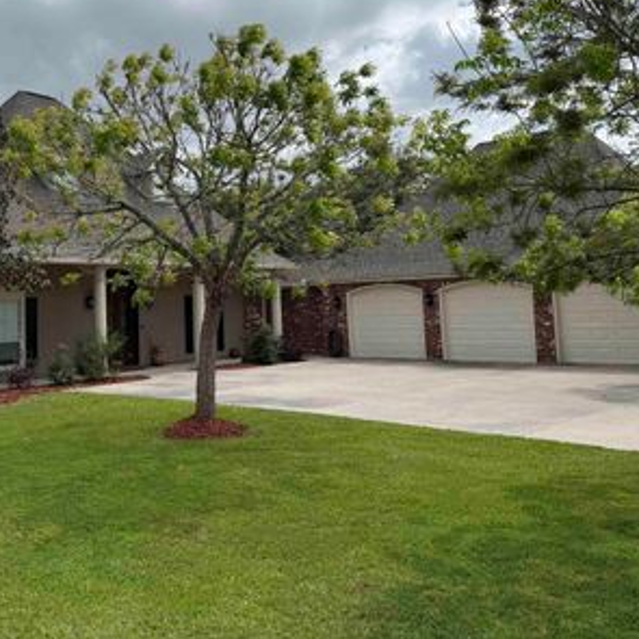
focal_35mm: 36
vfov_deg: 45.6
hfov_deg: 45.3
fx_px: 752
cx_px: 212
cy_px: 237
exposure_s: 1/7353
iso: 80
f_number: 1.78
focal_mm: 6.76
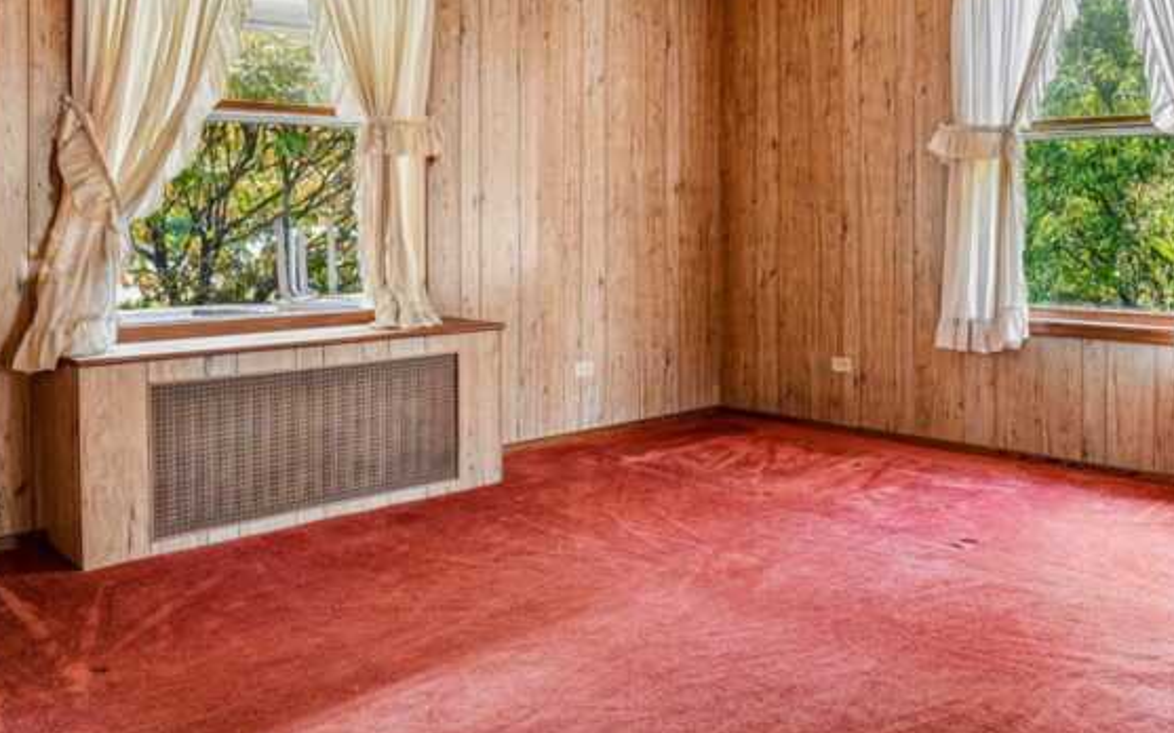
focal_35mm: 30
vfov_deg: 41.1
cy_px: 229
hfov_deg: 62.3
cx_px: 712
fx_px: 960
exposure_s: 1/15
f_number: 8
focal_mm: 16
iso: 320
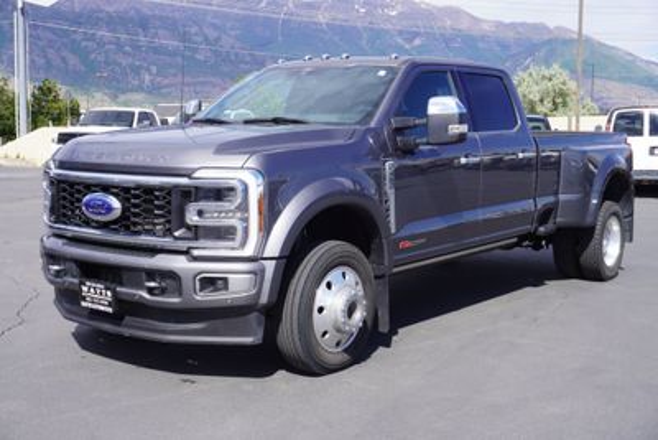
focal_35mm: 46
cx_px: 329
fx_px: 850
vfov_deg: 29.0
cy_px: 220
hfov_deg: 42.3
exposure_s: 1/125
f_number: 10
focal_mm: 31
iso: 100
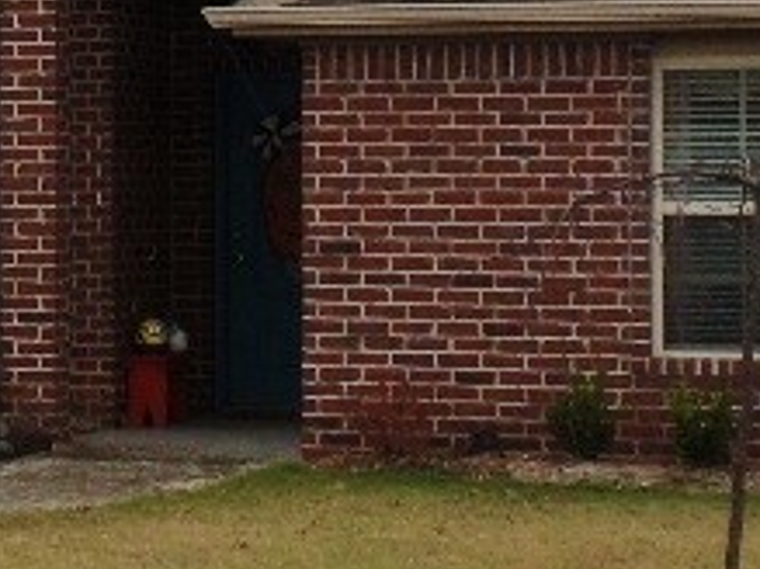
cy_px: 135
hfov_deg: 11.7
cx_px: -243
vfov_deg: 9.0
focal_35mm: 164
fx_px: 3599
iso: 80
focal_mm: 6.2
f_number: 3.4
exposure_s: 1/90
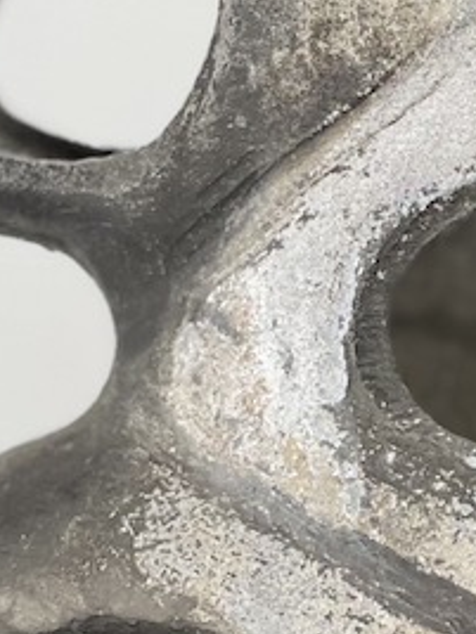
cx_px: 736
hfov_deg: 5.9
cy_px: 440
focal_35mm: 248
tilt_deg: +2.4
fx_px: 4547
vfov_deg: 8.0
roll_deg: -1.3
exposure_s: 1/125
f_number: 2
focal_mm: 6
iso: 25
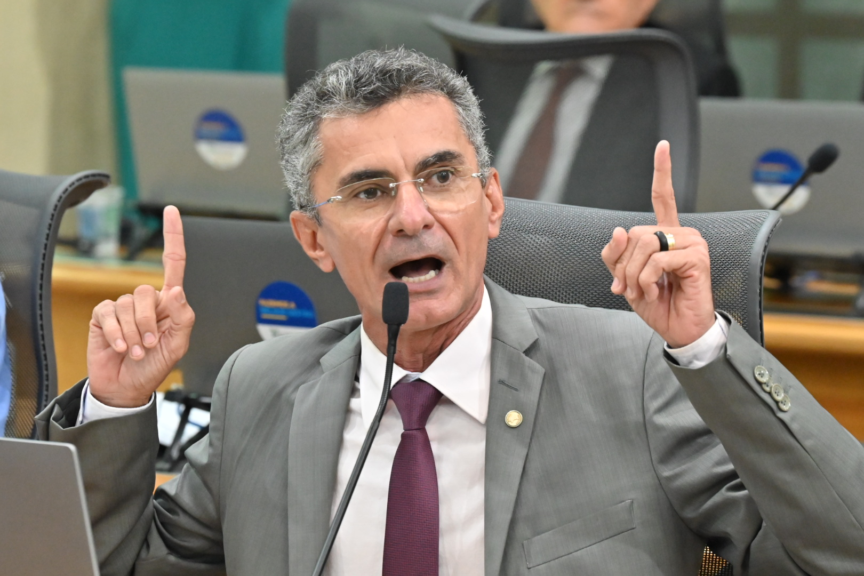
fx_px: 5040
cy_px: 288
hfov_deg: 9.8
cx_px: 432
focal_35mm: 210
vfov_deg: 6.5
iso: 5000
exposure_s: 1/160
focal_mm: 140
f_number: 5.6
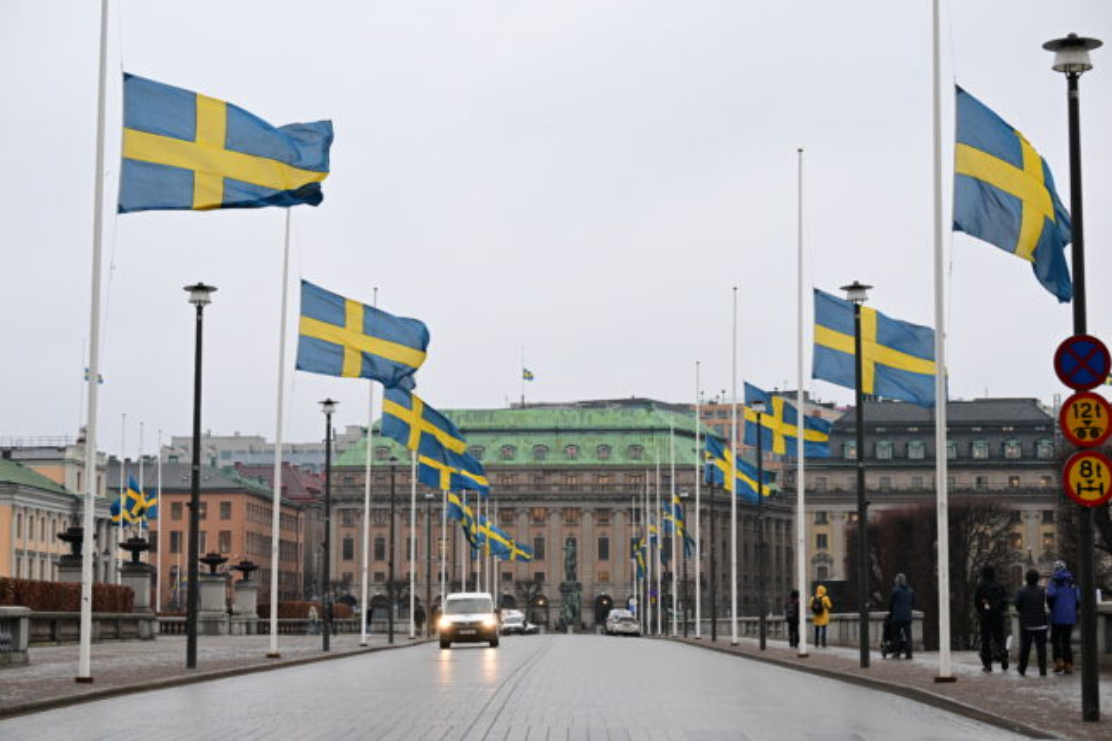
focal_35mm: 70
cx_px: 556
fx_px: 2162
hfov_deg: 28.8
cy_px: 370
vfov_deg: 19.5
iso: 3200
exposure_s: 1/1000
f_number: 4.5
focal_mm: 70
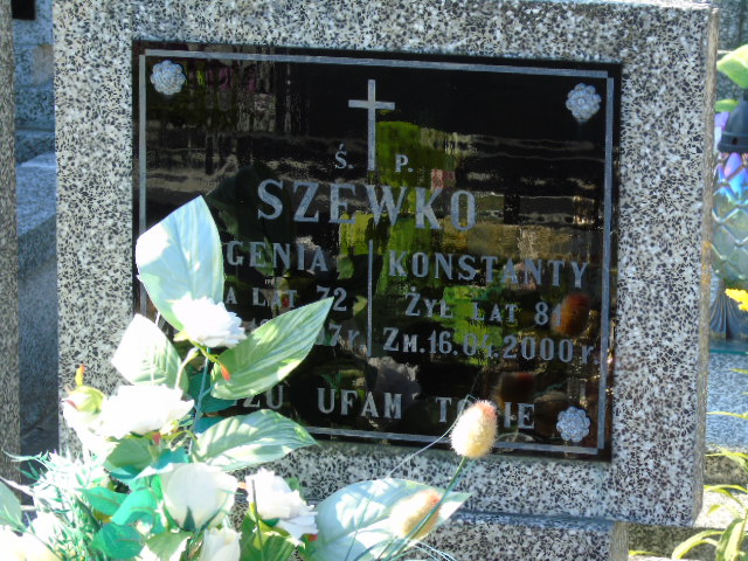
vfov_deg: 10.4
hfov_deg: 13.9
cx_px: 374
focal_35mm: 142
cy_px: 280
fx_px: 3068
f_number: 4.7
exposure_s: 1/125
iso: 100
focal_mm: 25
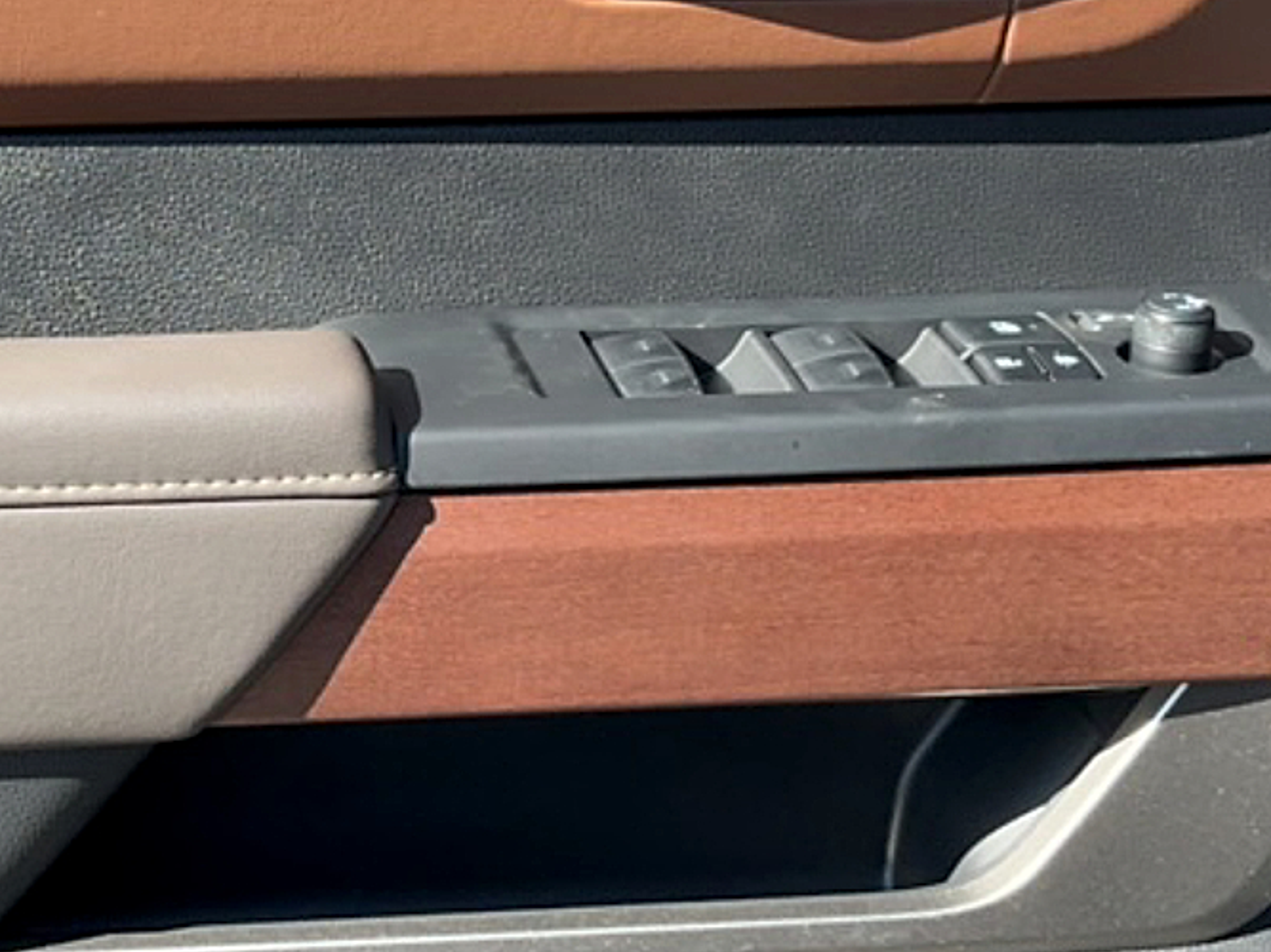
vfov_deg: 20.4
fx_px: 2643
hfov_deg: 26.5
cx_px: 223
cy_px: 305
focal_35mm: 72
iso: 25
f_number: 1.8
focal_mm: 3
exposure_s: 1/342
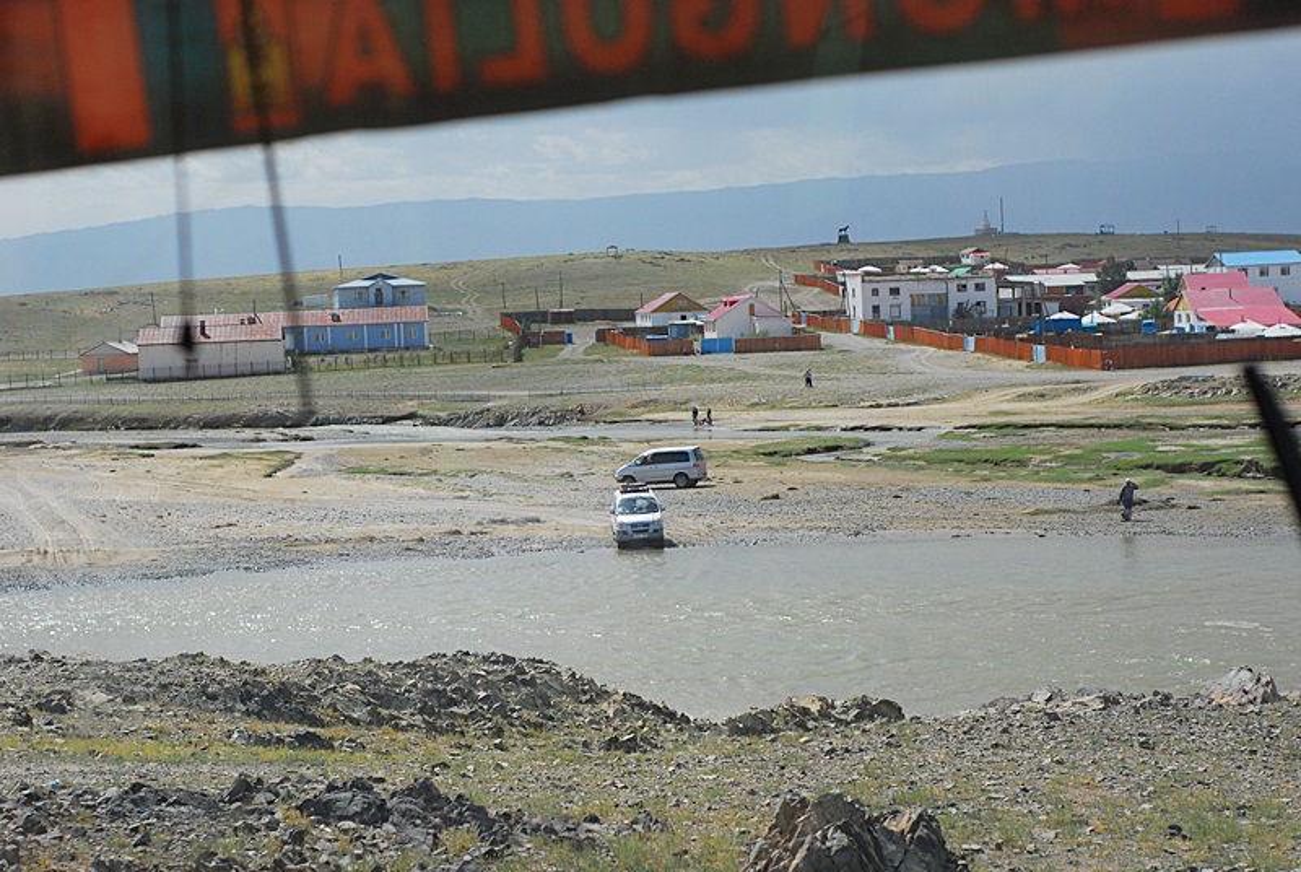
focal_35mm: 75
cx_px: 650
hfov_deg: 27.0
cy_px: 436
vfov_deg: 18.2
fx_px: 2714
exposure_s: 1/2500
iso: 400
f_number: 5.6
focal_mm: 50
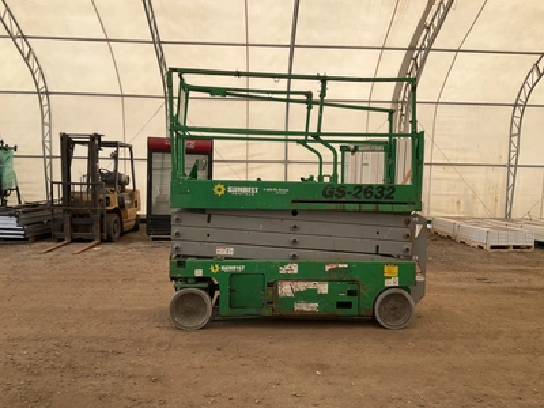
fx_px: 456
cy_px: 204
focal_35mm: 29
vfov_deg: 48.2
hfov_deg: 61.7
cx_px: 272
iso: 25
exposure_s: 1/303
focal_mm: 3
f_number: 1.8
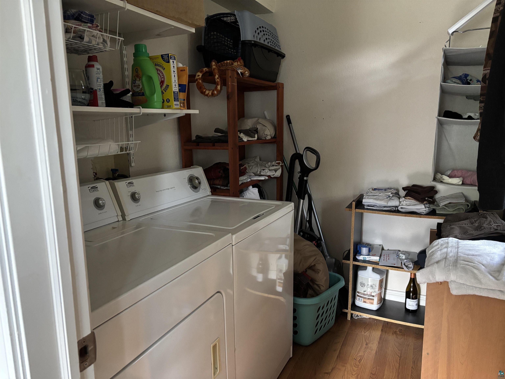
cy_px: 190
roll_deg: +1.1
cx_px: 252
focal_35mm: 26
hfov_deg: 67.3
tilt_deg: -9.7
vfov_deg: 53.1
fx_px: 379
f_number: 1.6
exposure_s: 1/40
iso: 640
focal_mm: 5.96
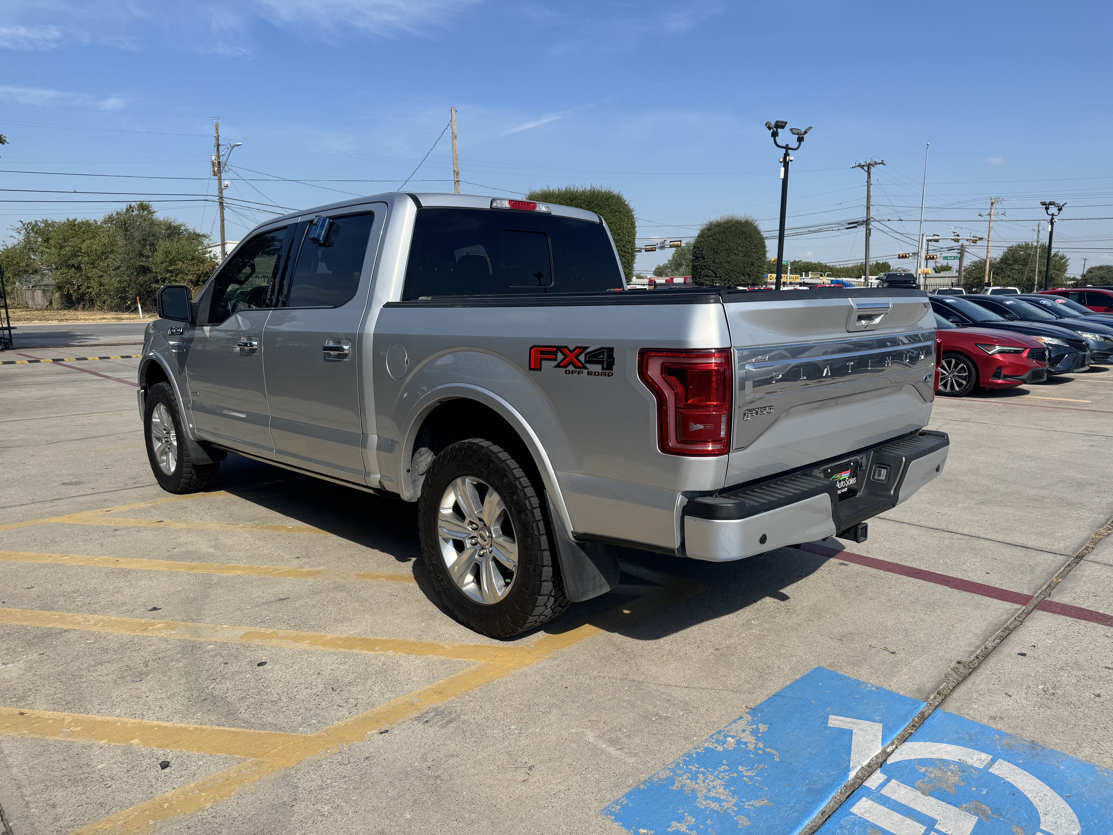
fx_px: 772
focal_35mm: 24
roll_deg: +0.0
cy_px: 418
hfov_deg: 71.6
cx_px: 556
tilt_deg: -9.4
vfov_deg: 56.8
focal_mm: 6.76
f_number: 1.78
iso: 80
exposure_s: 1/4950
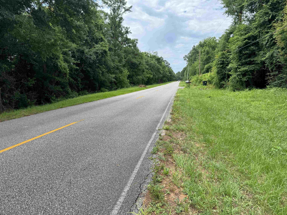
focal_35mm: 24
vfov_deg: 56.8
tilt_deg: -8.2
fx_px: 199
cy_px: 108
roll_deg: +1.9
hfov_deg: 71.6
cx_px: 144
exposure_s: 1/1425
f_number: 1.78
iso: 80
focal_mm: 6.76
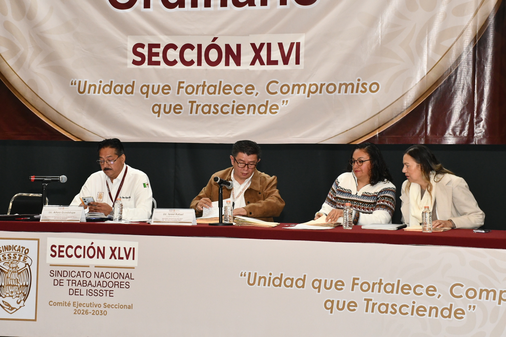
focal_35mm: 78
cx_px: 253
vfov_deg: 17.5
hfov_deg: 26.0
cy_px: 168
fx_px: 1096
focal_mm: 52
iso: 2200
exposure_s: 1/40
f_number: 10
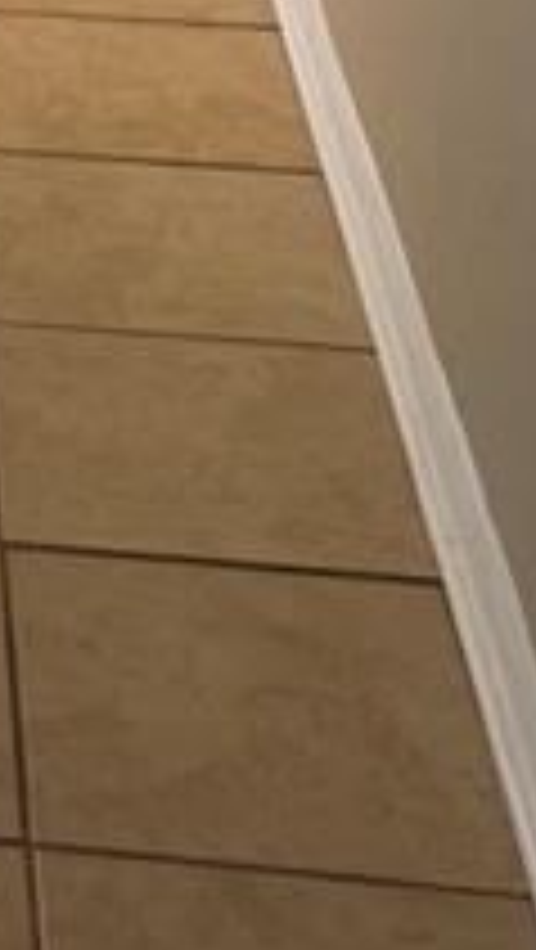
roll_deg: +1.6
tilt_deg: -7.3
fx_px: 3202
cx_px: -788
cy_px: -756
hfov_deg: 8.6
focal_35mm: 127
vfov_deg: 14.8
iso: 125
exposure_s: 1/60
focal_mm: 6.76
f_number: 1.78
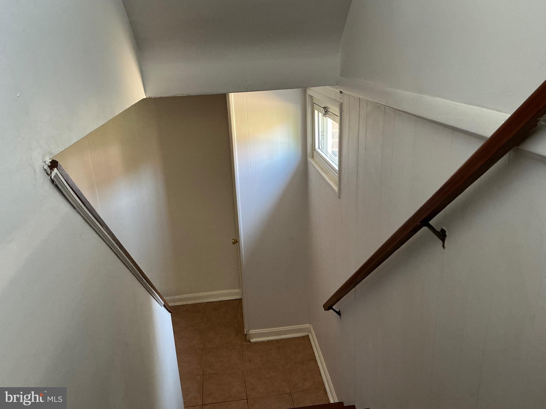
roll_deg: +2.2
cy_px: 204
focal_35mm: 28
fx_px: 442
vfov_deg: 49.7
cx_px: 273
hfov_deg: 63.4
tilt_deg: -19.2
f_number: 1.8
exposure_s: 1/33
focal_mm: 3
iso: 200
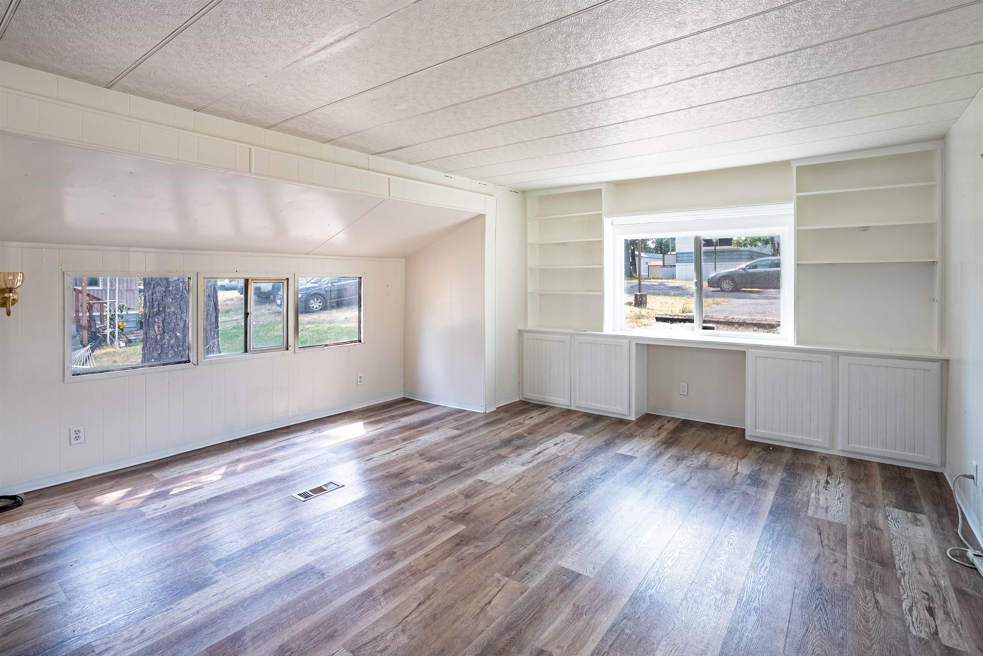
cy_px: 328
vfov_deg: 73.8
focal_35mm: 16
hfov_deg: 96.7
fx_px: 437
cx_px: 492
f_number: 8
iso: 400
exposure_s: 1/1250
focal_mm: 16
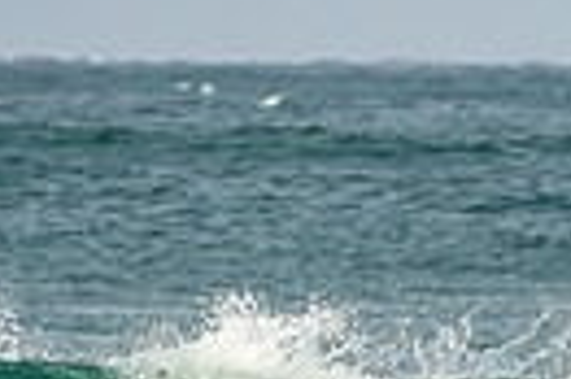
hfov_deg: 1.6
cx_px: 684
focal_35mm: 1328
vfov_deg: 1.0
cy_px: 529
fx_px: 21037
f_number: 5.6
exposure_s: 1/1250
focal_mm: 200
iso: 200
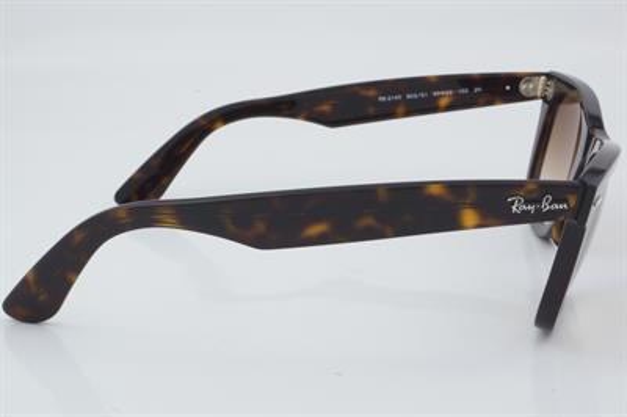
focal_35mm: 75
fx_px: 1305
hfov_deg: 27.0
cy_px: 208
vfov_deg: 18.2
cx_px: 314
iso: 100
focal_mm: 50
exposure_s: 1/3
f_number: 32
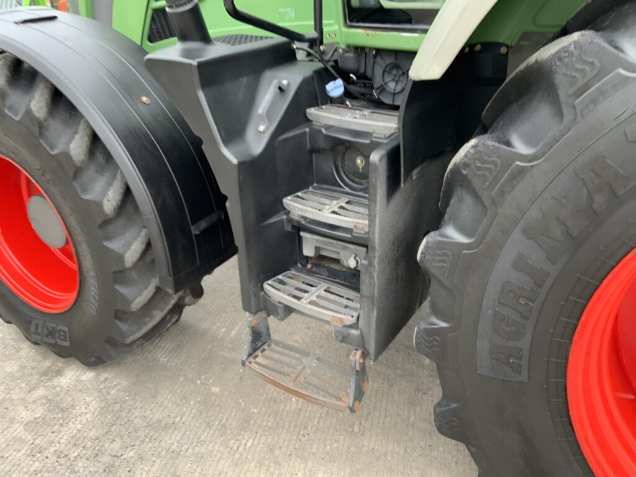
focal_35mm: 29
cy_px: 238
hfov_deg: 61.7
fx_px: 533
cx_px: 318
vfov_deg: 48.2
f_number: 1.8
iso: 64
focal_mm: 3
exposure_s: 1/71
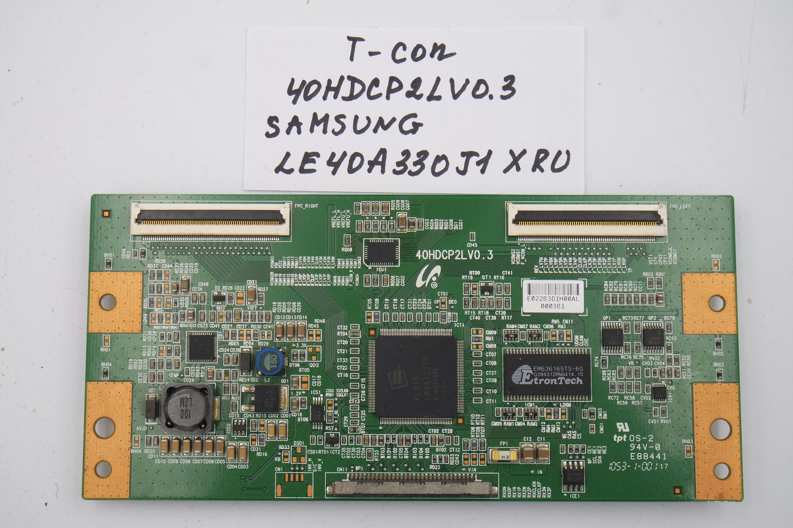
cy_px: 264
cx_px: 396
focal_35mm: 48
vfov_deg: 28.1
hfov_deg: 41.1
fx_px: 1057
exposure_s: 1/125
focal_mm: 18
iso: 160
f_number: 4.5
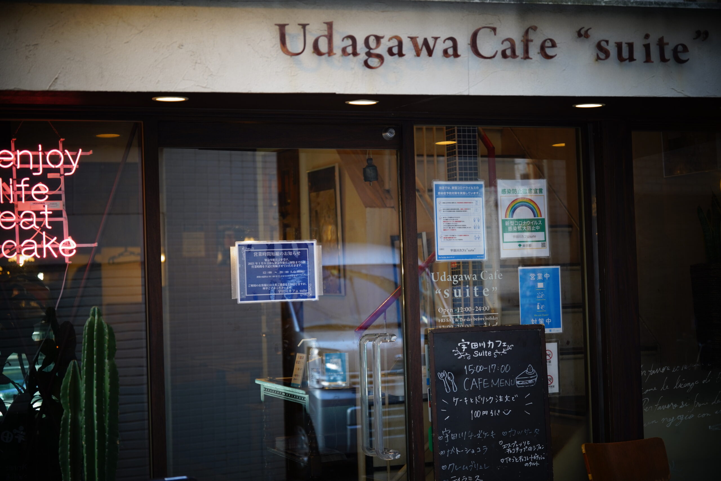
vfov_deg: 19.5
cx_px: 360
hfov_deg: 28.8
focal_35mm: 70
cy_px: 240
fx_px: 1402
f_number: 2.8
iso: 250
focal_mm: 70
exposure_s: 1/80
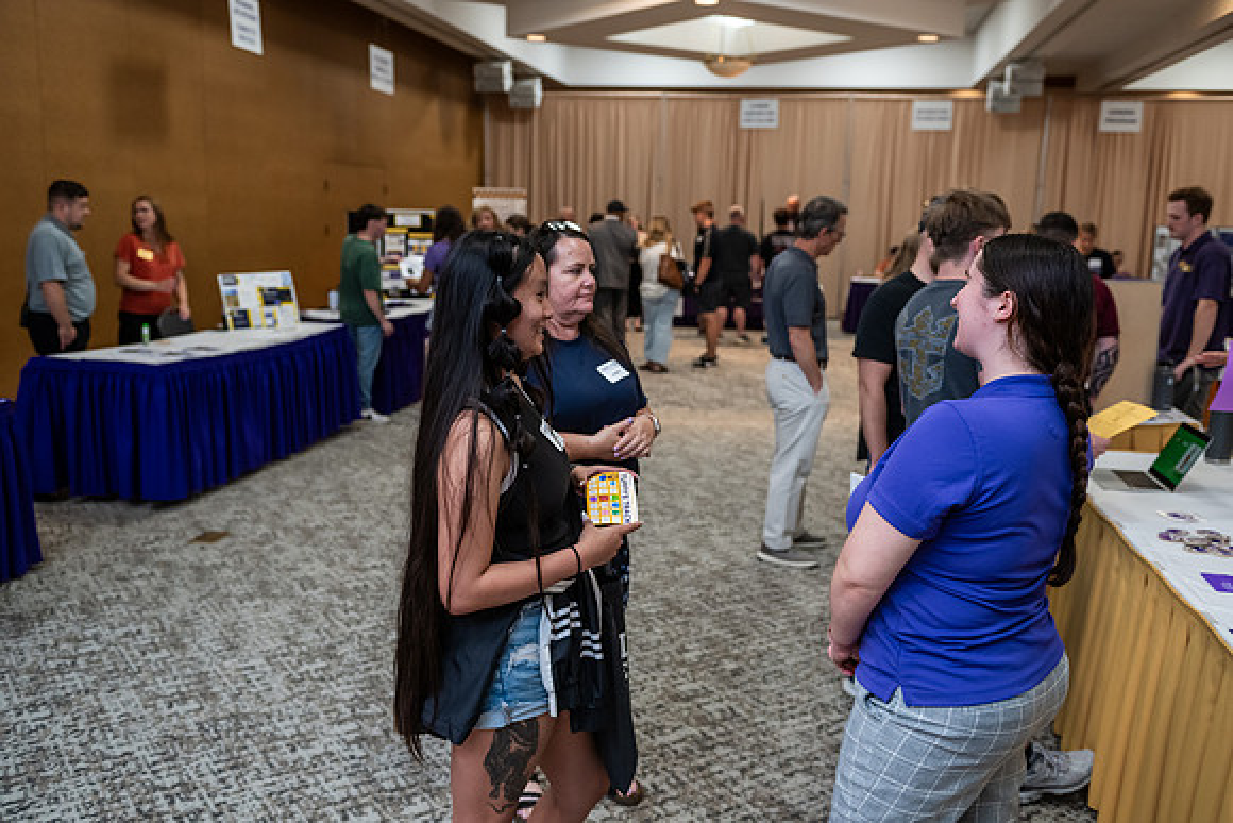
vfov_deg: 38.9
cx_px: 616
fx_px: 1165
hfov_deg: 55.8
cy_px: 412
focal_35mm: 34
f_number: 3.2
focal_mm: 34
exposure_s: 1/200
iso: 2000
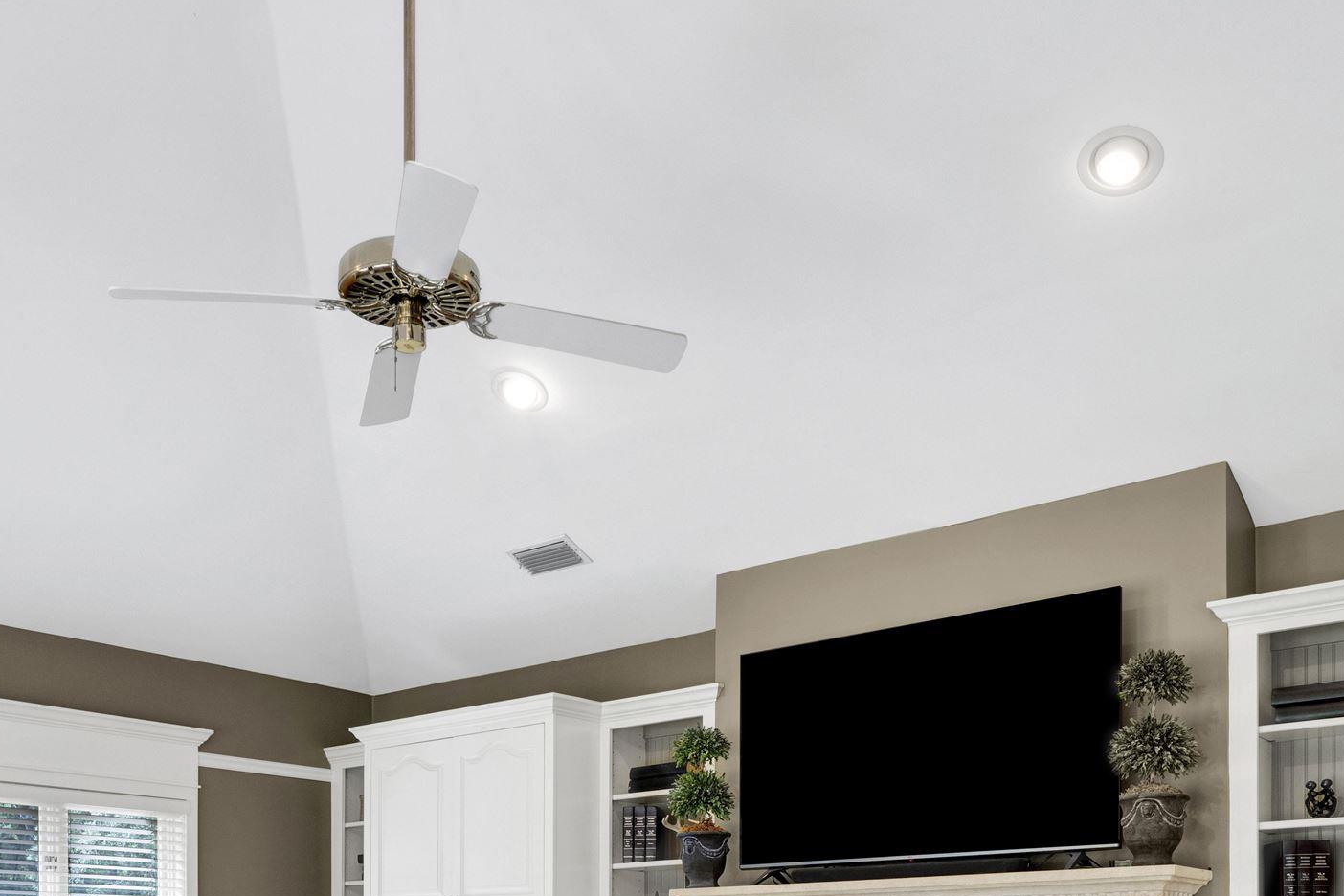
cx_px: 559
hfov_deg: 52.8
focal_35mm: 36
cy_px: 955
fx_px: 1347
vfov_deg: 32.8
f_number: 11
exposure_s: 1/2.5
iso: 400
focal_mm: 16.5
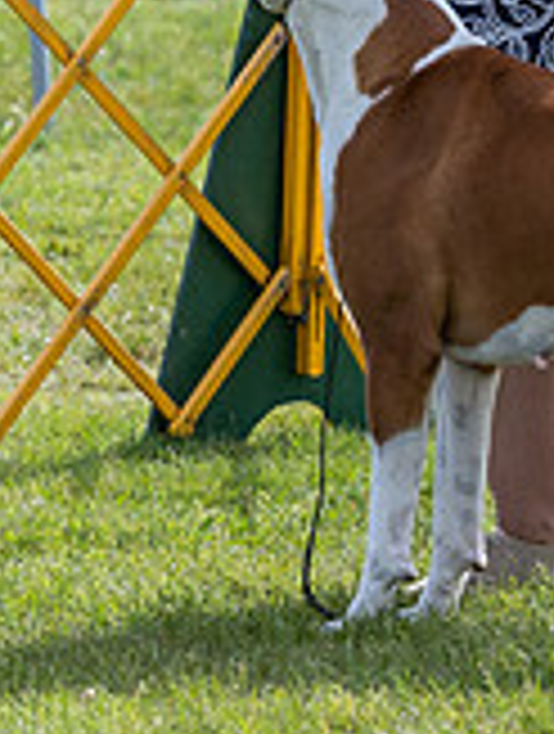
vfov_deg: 2.2
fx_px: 19066
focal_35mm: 897
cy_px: -185
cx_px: 265
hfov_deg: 1.7
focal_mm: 200
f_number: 5.6
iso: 320
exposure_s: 1/1250
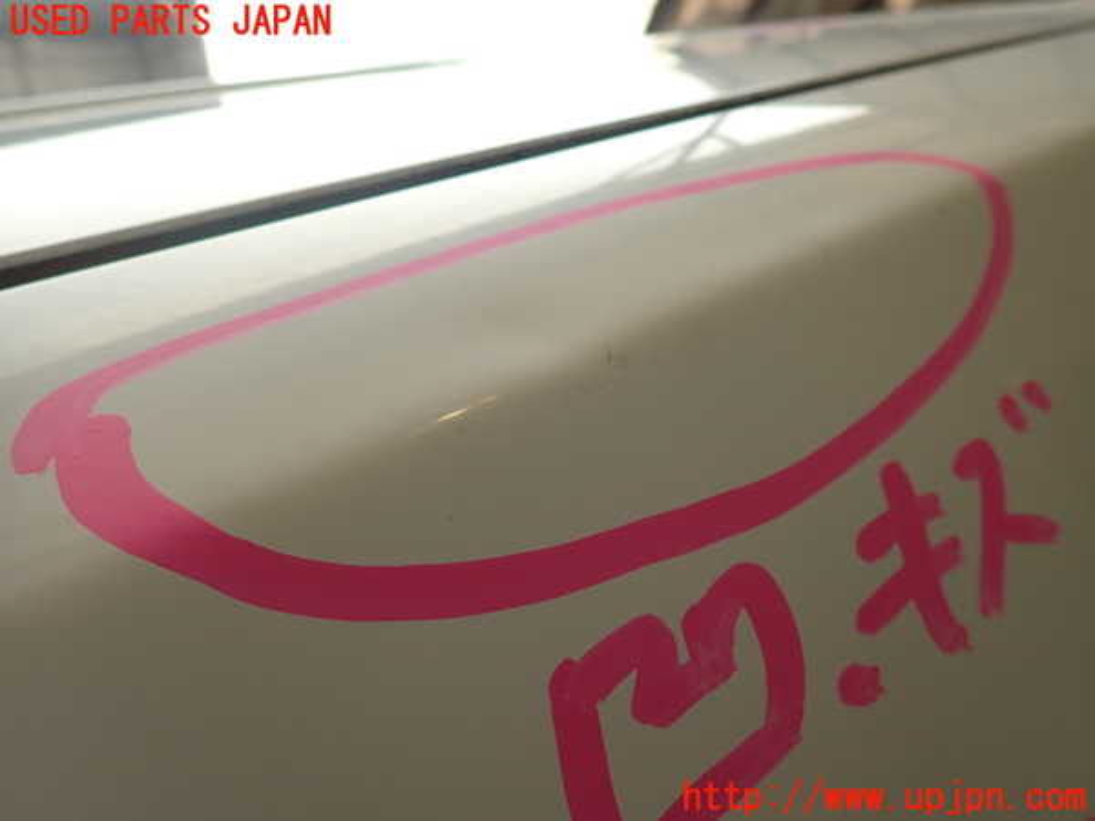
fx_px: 791
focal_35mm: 25
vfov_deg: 54.9
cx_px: 548
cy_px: 410
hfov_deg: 69.4
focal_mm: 4.5
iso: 100
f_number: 2.8
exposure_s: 1/320
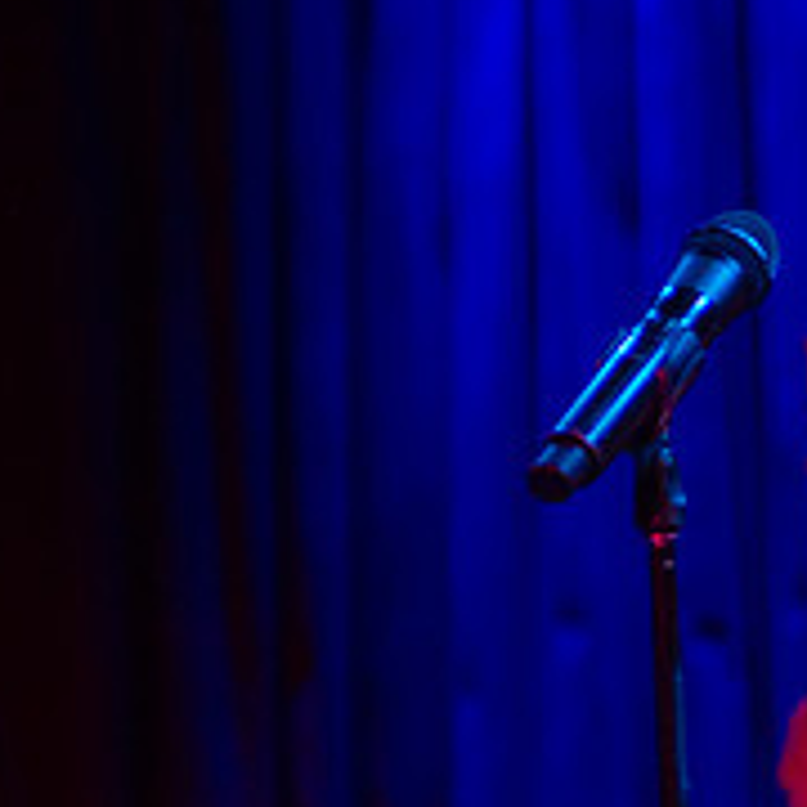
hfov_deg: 2.6
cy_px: 467
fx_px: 17698
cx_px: 1232
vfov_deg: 2.6
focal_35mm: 671
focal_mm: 185
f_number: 3.2
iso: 4000
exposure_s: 1/200
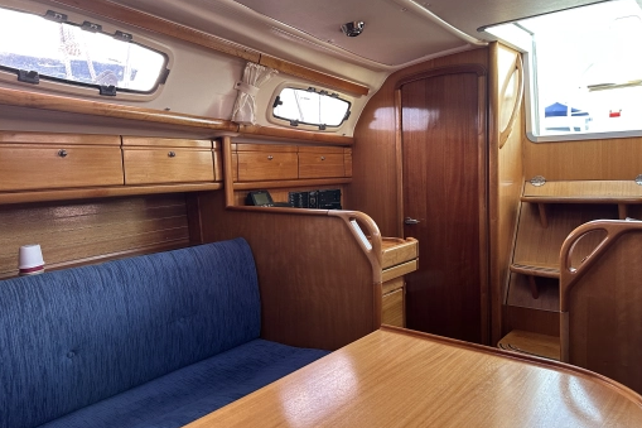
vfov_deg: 47.9
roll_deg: +1.4
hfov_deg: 67.3
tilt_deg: -4.2
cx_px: 339
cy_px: 203
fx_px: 481
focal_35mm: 27
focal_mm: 6.86
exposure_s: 1/99
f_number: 1.78
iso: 250
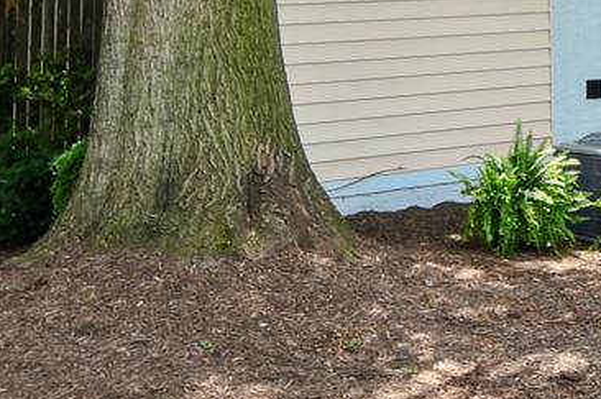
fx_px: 1400
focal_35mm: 84
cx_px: 785
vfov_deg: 15.2
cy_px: -168
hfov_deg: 21.8
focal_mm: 10
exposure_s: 1/40
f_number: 9
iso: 200
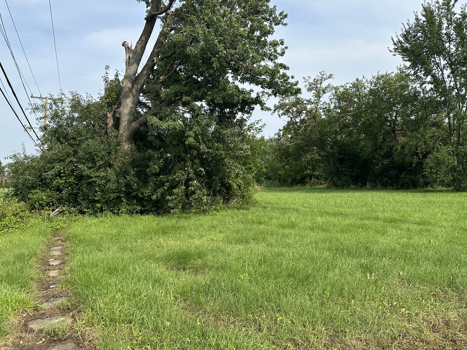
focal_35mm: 27
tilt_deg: +0.5
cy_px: 182
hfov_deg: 65.2
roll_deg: +0.8
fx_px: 364
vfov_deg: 51.3
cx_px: 216
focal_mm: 6.86
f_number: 1.78
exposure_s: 1/2809
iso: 80
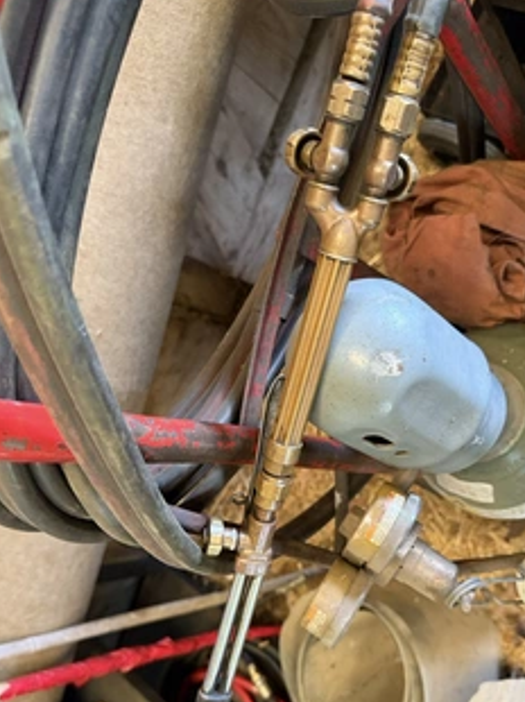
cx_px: 267
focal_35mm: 31
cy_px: 437
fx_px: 628
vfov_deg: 57.7
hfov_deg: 45.4
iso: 640
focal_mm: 6.76
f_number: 1.78
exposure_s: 1/60
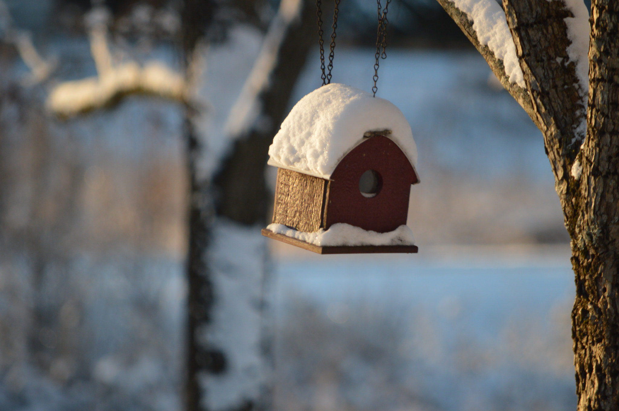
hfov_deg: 4.6
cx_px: 310
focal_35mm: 450
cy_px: 206
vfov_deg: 3.1
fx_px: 7731
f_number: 5.6
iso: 400
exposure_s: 1/200
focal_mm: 300
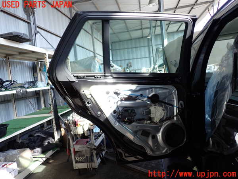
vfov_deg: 46.8
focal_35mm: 30
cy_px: 90
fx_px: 206
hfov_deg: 60.0
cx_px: 119
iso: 100
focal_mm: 5.4
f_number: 2.3
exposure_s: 1/160
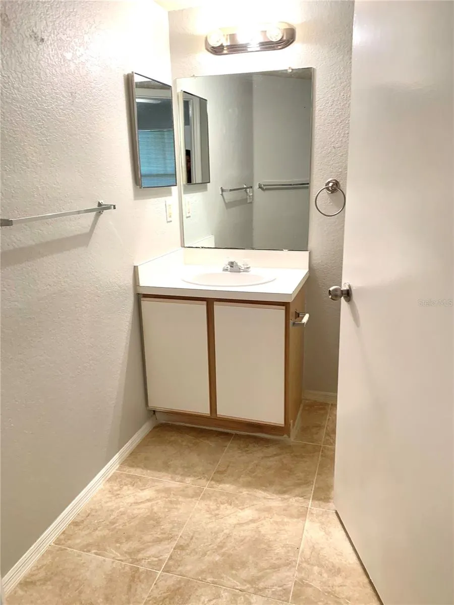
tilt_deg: -13.8
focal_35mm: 26
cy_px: 302
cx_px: 227
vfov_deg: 67.3
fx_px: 455
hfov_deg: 53.1
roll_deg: +3.9
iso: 80
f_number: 1.8
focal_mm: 4.25
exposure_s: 1/60
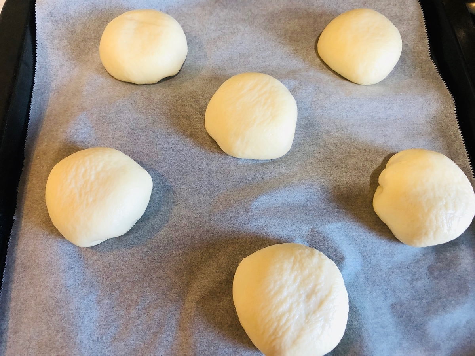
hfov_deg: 63.4
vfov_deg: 49.7
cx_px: 238
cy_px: 178
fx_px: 384
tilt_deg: -63.2
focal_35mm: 28
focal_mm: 3.99
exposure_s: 1/25
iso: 40
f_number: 1.8
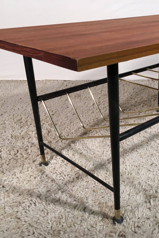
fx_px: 272
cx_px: 126
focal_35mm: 41
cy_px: 121
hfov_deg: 31.8
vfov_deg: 47.4
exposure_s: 1/33
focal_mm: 4.15
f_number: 2.2
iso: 32
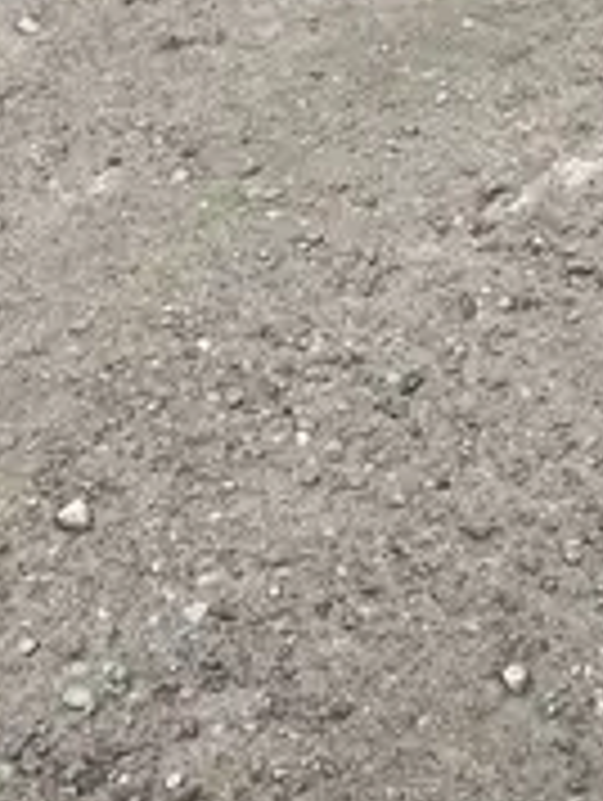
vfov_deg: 16.5
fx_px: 2479
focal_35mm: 107
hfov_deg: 13.7
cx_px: 540
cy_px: -434
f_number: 1.6
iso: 50
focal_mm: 5.1
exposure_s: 1/3521
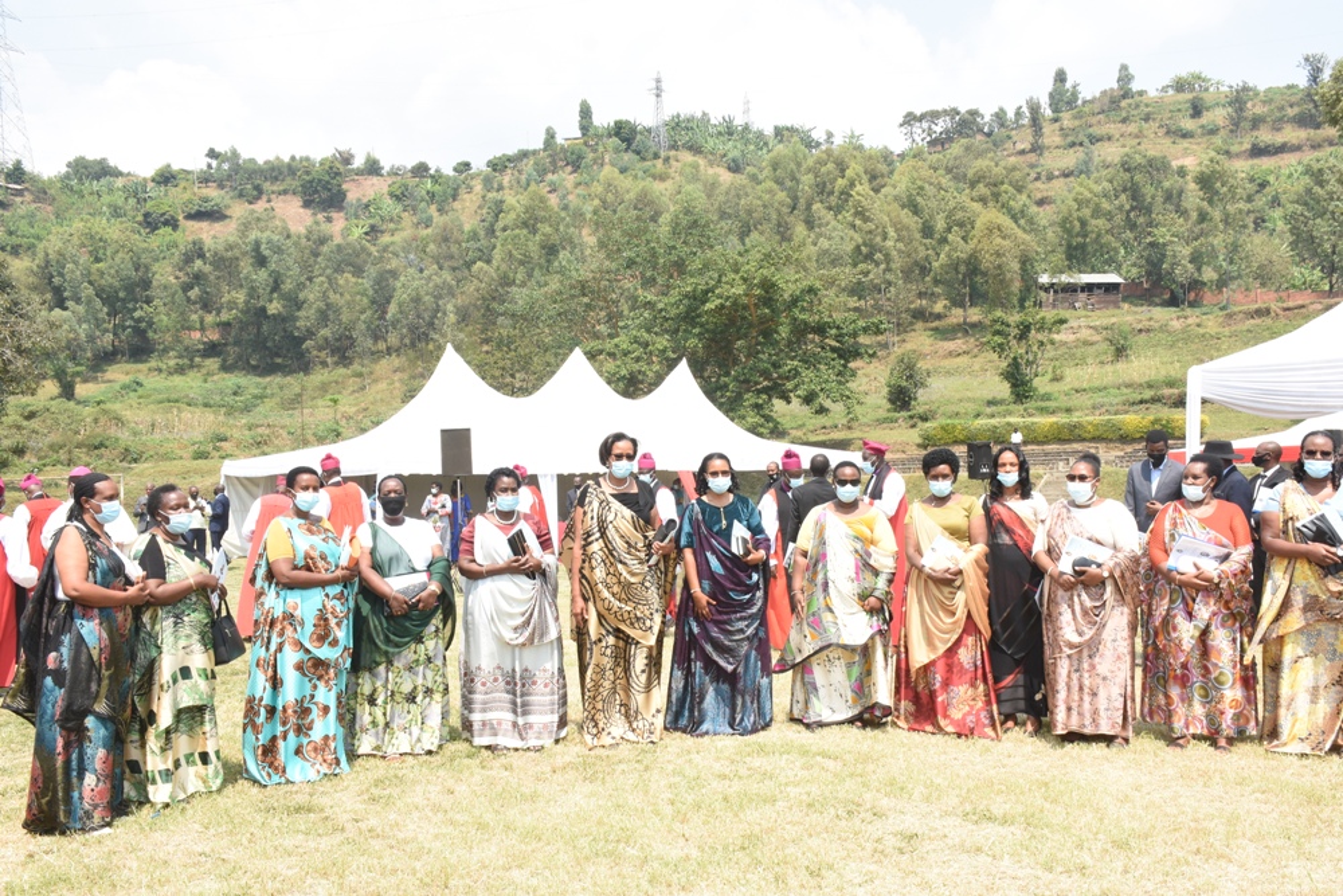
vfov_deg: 40.0
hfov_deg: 57.2
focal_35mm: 33
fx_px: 1231
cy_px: 448
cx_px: 672
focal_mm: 22
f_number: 10
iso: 500
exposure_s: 1/400
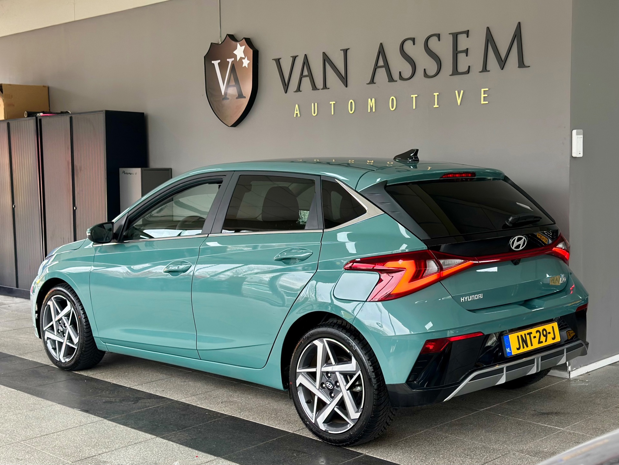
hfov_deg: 39.7
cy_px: 232
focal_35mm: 48
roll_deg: -0.2
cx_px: 310
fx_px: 858
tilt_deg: -4.4
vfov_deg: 30.3
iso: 125
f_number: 1.78
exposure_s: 1/125
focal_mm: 6.86
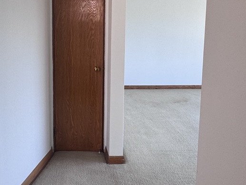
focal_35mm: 39
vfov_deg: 36.5
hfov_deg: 46.9
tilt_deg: -8.6
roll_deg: +0.1
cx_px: 76
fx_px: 277
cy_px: 62
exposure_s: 1/99
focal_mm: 2.22
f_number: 2.2
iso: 64
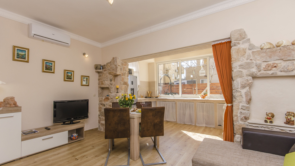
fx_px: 125
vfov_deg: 67.0
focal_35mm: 16
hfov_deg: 99.4
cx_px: 146
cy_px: 87
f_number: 9
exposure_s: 1/80
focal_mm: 10
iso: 100
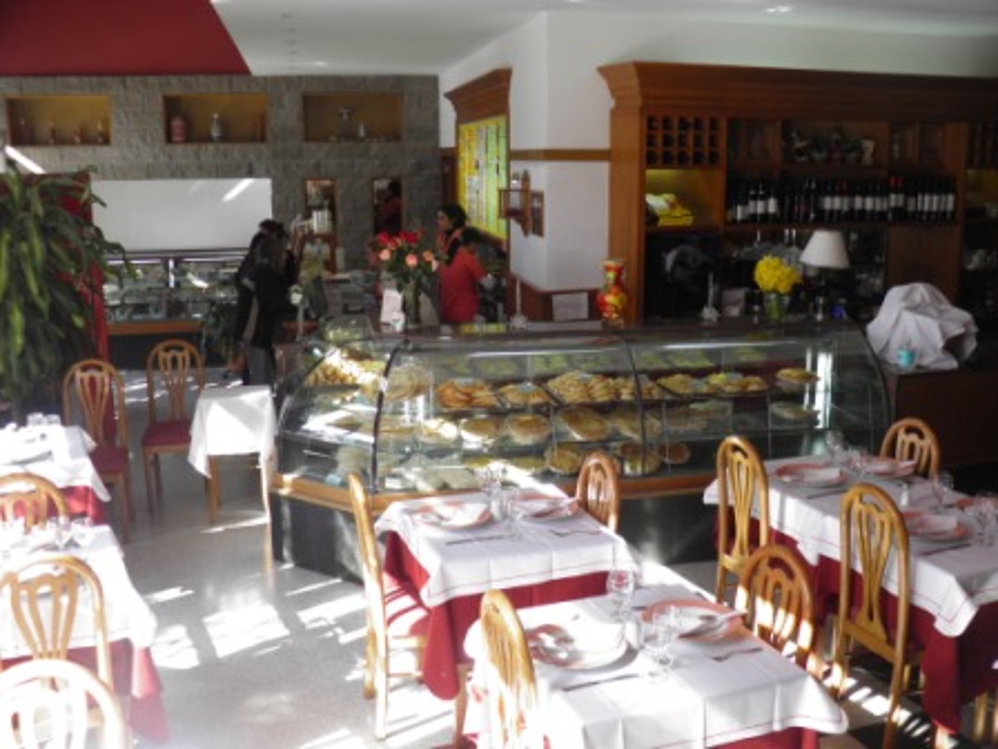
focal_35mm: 35
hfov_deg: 52.6
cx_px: 499
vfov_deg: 40.7
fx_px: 1009
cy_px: 374
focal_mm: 6.3
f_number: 3.1
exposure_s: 1/40
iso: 50
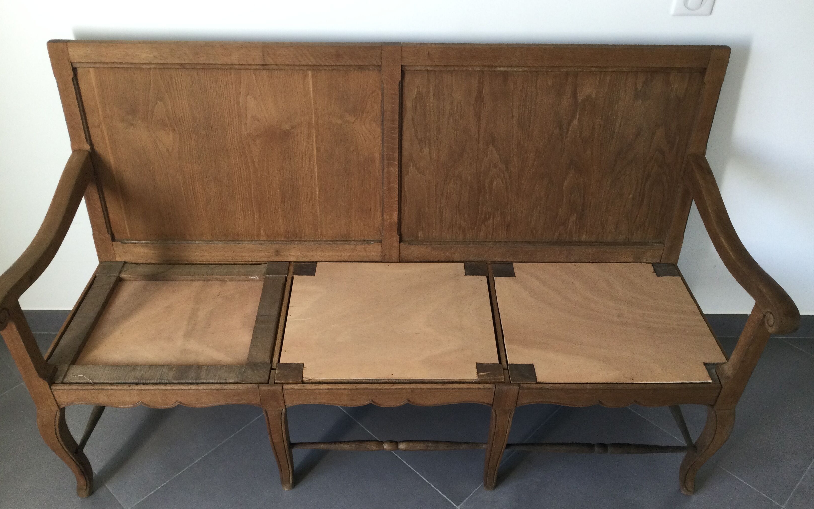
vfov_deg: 38.3
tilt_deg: -40.6
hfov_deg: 58.1
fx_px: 732
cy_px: 263
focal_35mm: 33
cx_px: 406
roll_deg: -1.8
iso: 40
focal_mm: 3.3
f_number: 2.4
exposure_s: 1/33
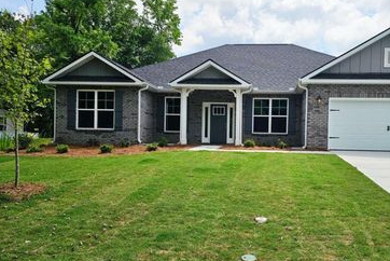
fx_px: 358
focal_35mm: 33
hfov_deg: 56.1
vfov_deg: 40.0
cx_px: 255
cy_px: 139
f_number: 1.7
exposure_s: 1/1000
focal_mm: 6.3
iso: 10
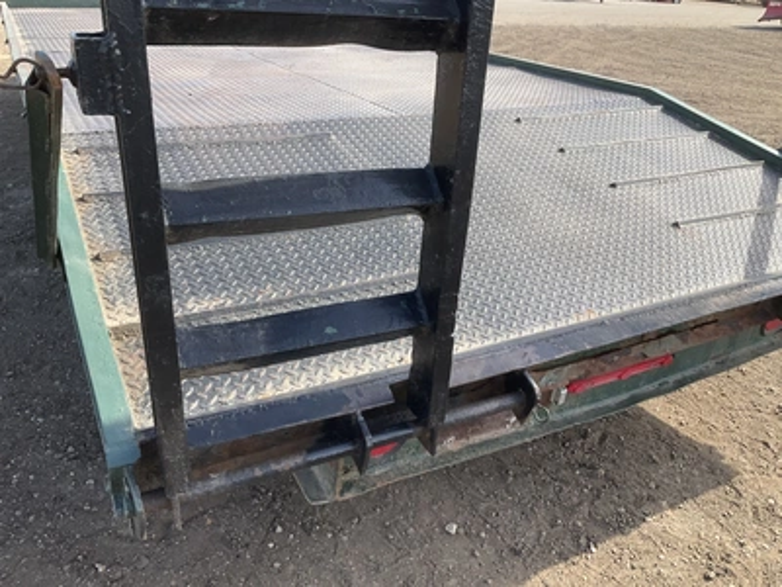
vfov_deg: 48.2
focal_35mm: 29
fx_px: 655
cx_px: 391
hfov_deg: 61.7
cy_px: 294
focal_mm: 3
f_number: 1.8
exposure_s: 1/491
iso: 25
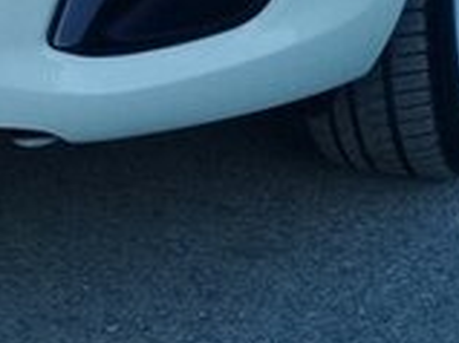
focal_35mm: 129
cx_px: 251
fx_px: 1709
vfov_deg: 11.0
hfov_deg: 15.3
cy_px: -197
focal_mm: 3.3
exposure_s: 1/572
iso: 64
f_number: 2.2
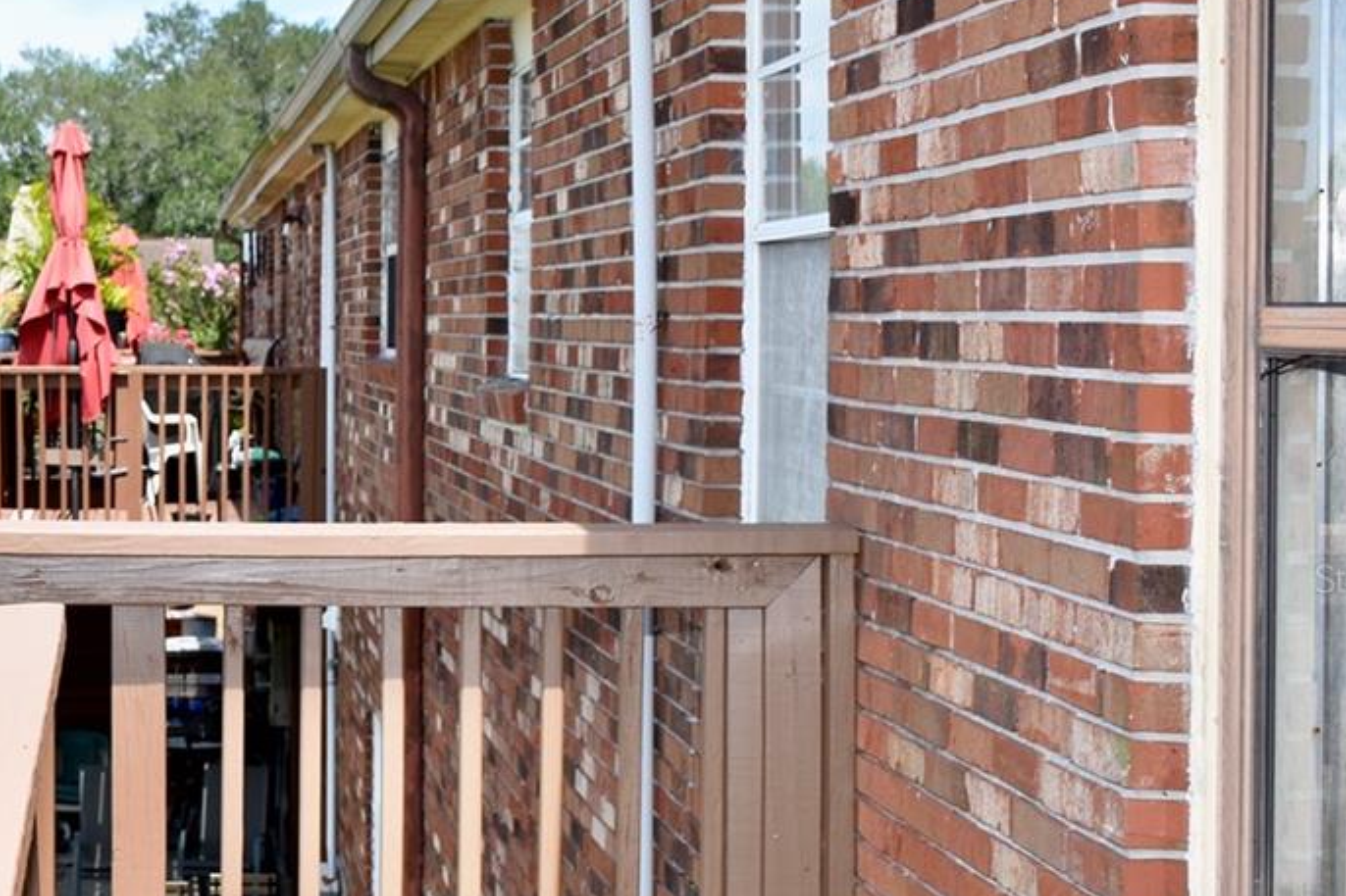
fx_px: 2878
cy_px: 578
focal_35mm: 77
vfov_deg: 17.7
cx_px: -80
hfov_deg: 24.8
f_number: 6.3
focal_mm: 22
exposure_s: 1/160
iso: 100
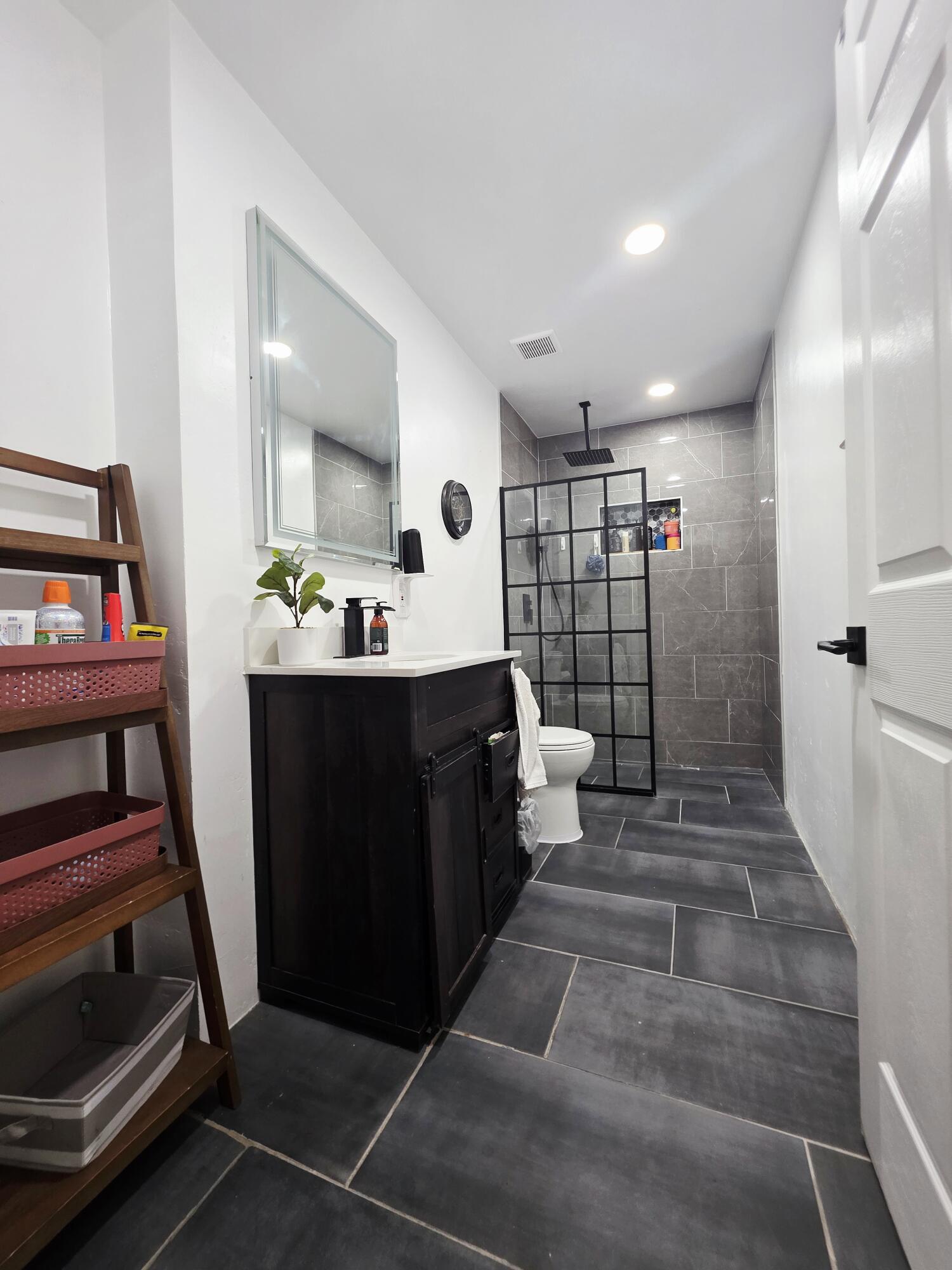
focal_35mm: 13
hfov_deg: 89.9
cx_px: 476
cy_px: 635
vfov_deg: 106.2
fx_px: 477
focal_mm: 2.2
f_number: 1.9
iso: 160
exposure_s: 1/60.2
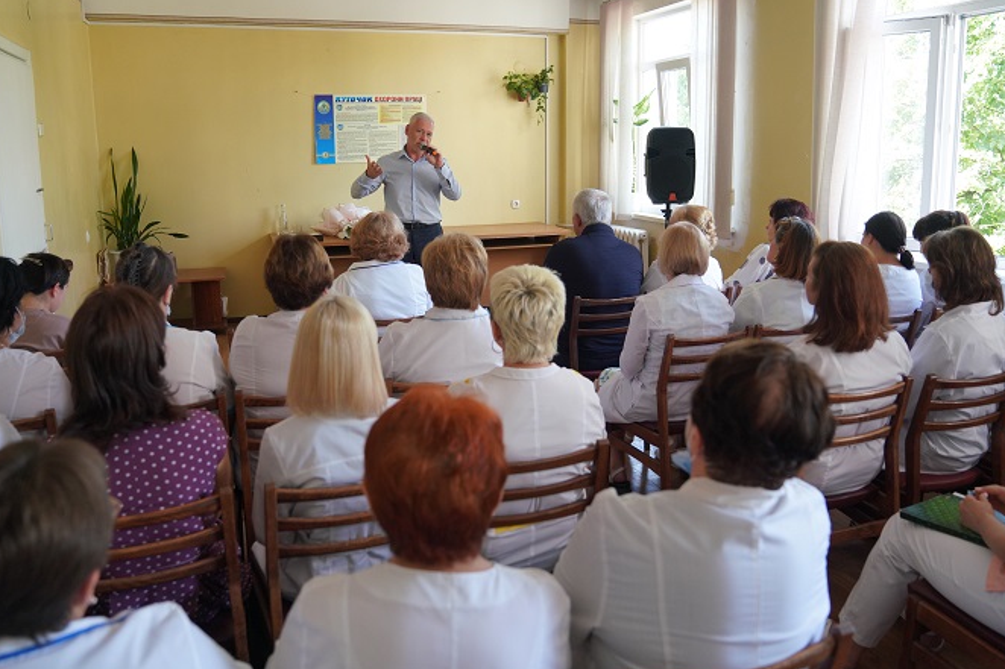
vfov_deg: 44.8
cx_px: 518
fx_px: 809
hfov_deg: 63.7
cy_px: 289
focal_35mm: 29
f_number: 2.8
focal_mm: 24
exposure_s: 1/320
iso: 1600
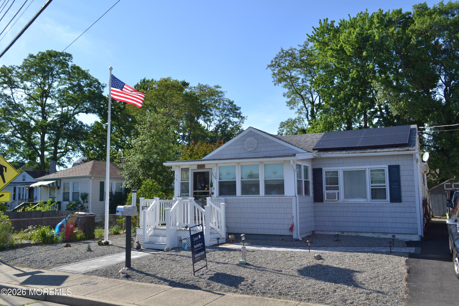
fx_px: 382
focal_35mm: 30
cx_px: 230
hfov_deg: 61.9
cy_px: 153
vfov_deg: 43.6
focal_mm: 20
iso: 100
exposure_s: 1/200
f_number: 7.1
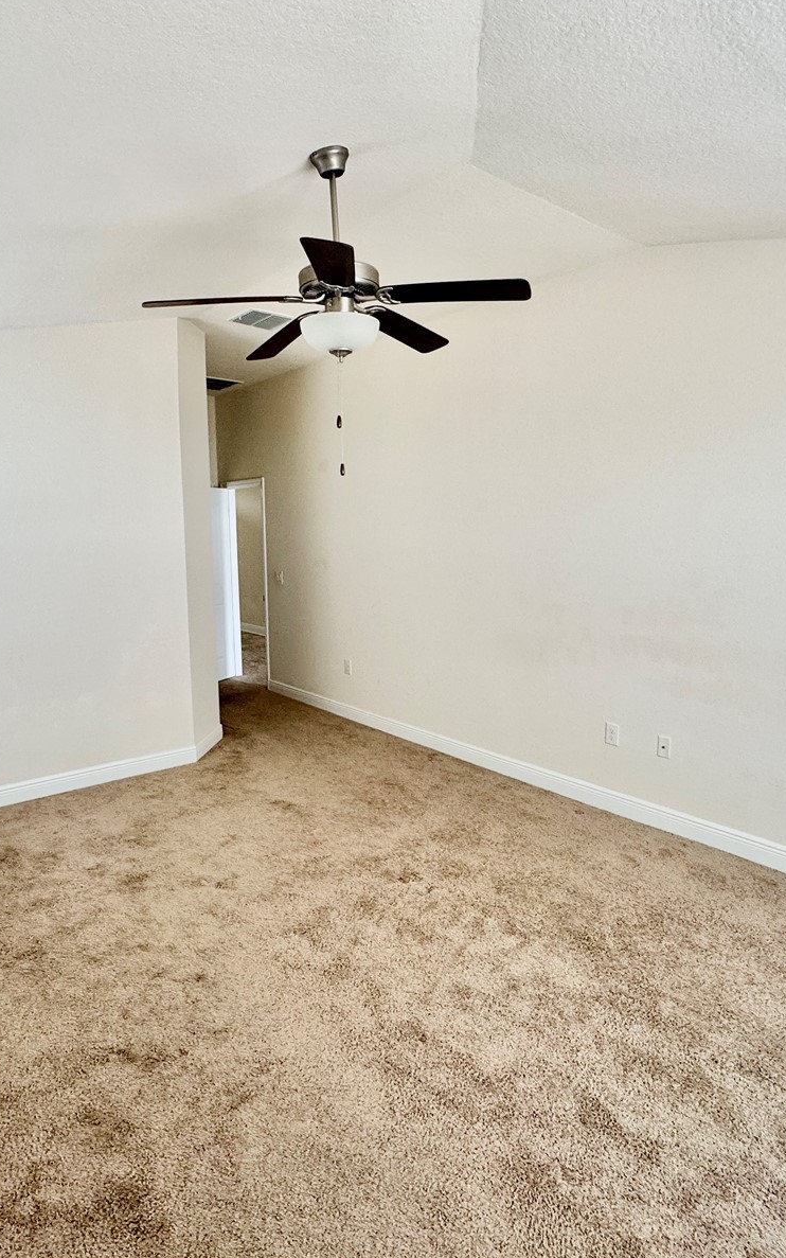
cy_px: 623
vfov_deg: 85.1
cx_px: 391
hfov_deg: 59.7
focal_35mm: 20
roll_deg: +0.7
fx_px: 685
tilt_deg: -7.5
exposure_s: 1/99
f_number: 2.2
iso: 160
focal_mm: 2.22
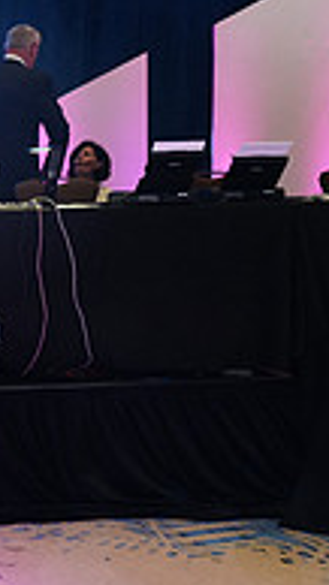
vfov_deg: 28.2
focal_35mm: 75
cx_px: -410
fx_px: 1164
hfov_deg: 13.0
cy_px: 357
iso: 2500
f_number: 4
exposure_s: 1/125
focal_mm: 24
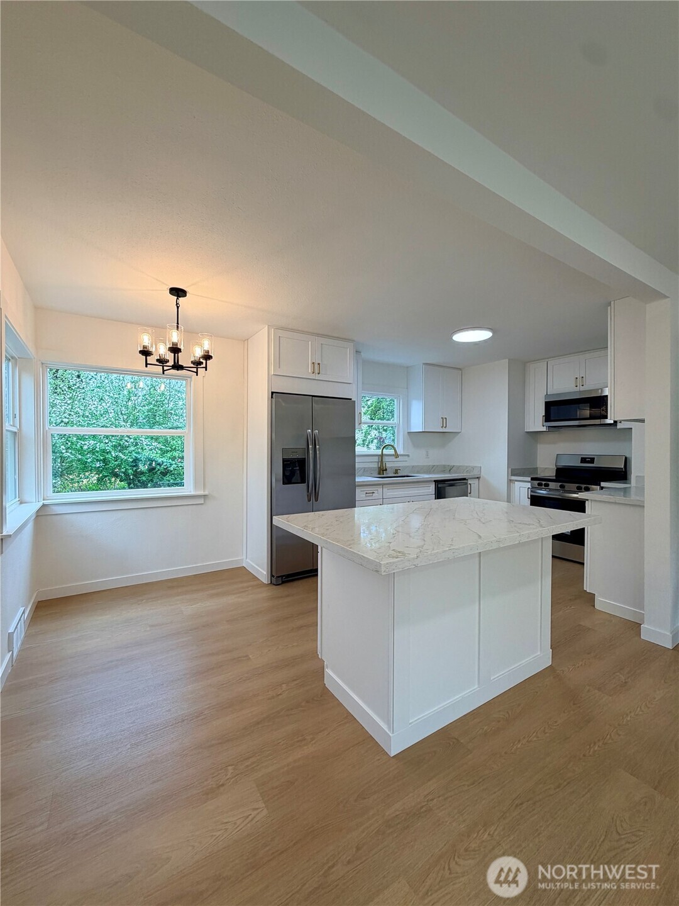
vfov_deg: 102.1
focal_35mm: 14
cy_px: 453
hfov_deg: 85.7
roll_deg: -1.4
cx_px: 340
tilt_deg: -0.7
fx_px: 366
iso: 80
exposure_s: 1/120
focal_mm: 2.22
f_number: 2.2
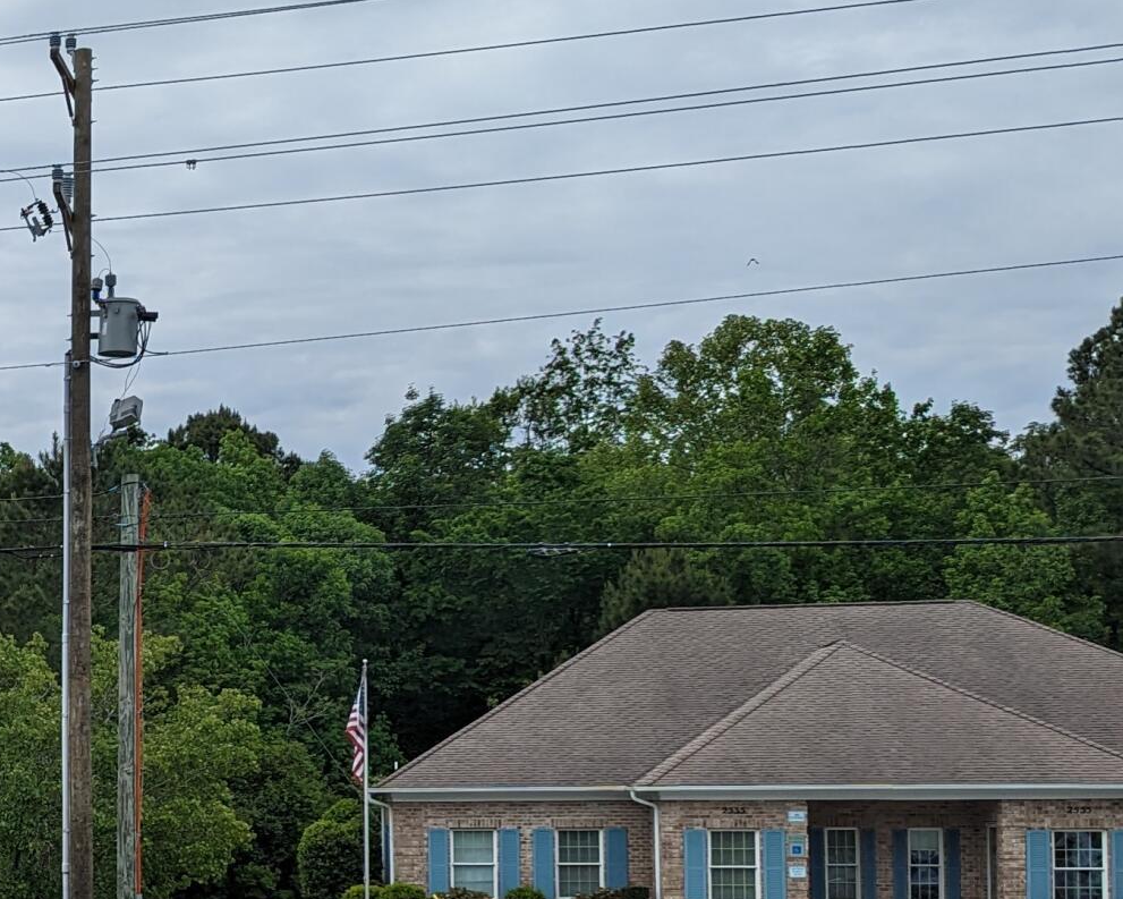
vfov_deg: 21.2
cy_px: 752
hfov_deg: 23.4
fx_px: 2360
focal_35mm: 71
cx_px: -367
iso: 47
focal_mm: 6.81
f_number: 1.85
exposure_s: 1/3425
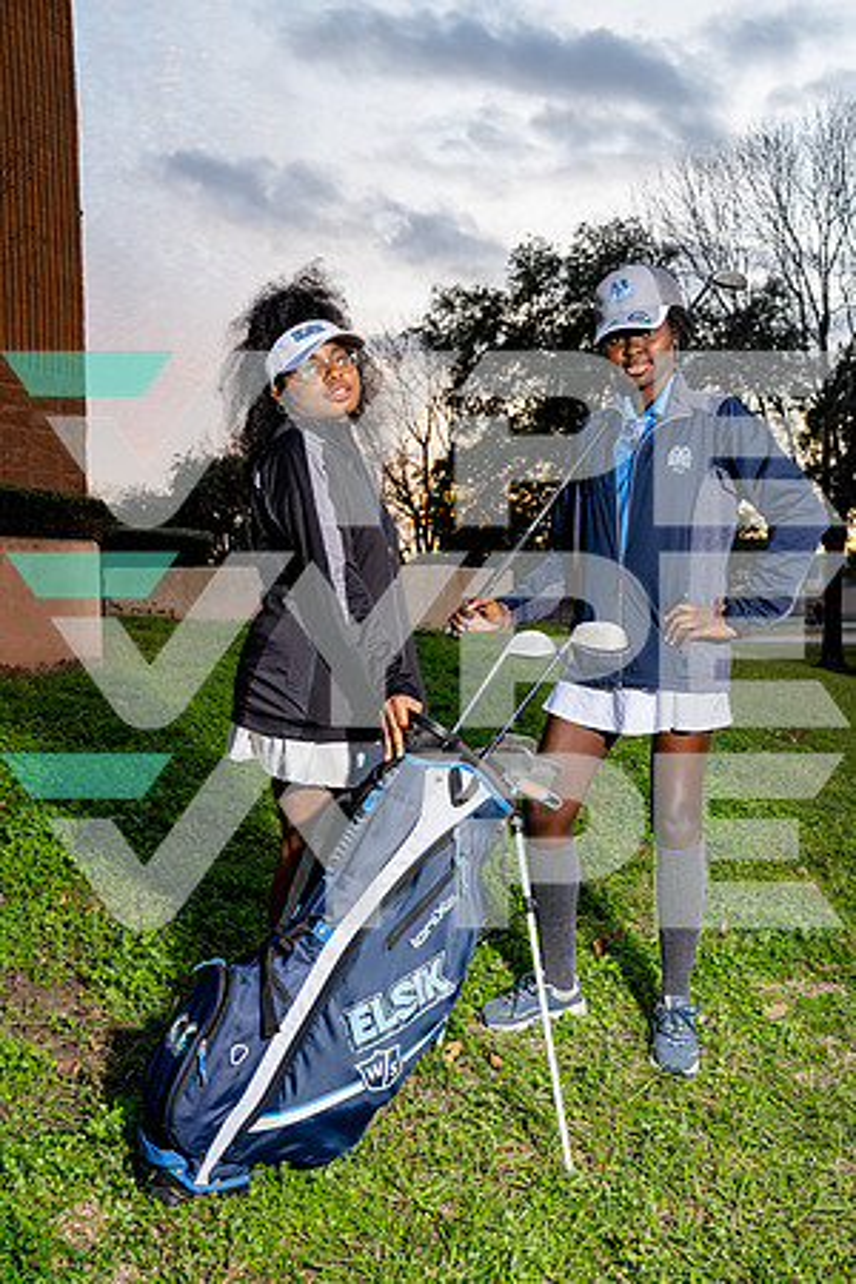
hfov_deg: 38.9
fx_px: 1213
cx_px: 428
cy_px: 642
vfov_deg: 55.8
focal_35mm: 34
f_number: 5.6
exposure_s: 1/250
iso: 800
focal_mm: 34
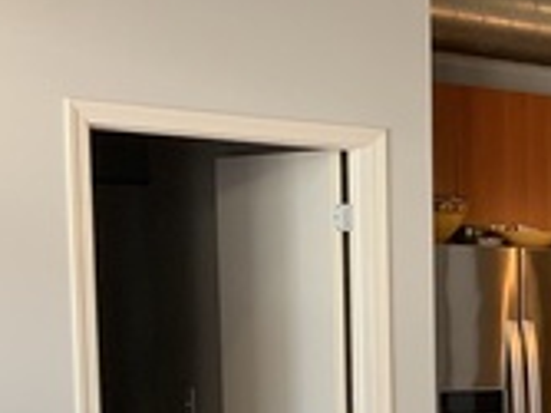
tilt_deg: -7.0
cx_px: 985
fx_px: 1654
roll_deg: -1.4
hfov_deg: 16.1
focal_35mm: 104
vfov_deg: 13.8
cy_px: 482
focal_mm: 4.25
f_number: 1.8
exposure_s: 1/60
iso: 125
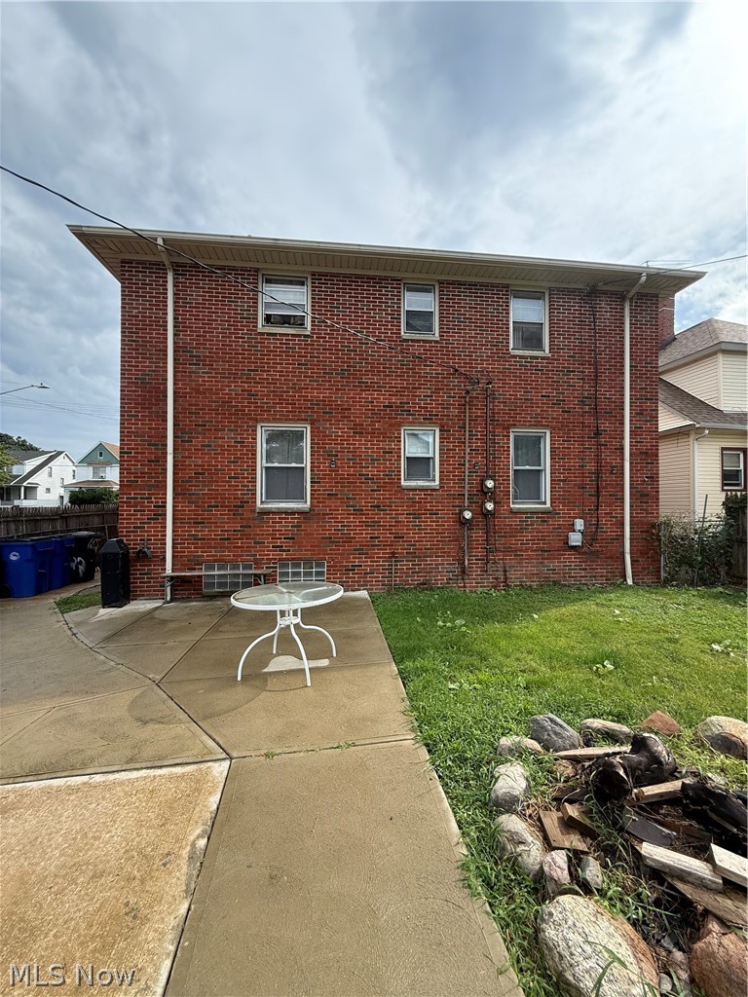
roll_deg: -0.1
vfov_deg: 102.1
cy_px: 498
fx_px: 403
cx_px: 374
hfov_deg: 85.7
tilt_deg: +1.0
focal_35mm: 14
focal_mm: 2.22
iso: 64
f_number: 2.2
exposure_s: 1/717
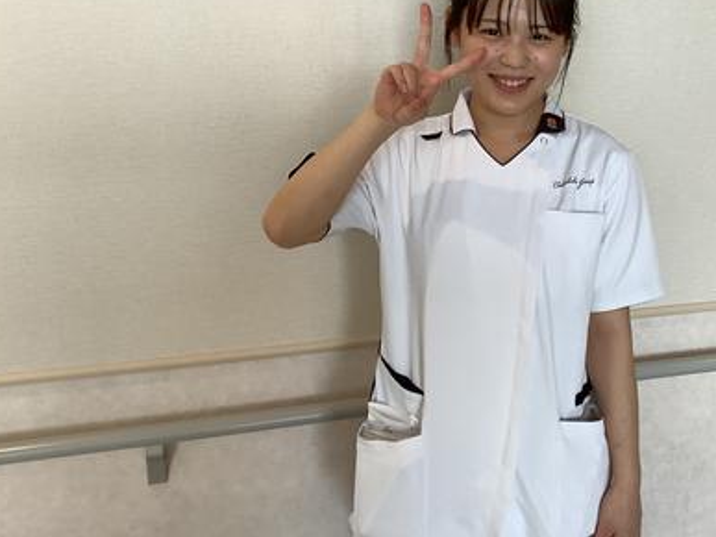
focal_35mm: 47
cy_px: 146
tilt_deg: -8.0
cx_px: 521
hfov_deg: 39.5
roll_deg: +1.6
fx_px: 972
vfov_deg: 30.4
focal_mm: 3.3
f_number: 2.4
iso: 50
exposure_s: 1/100
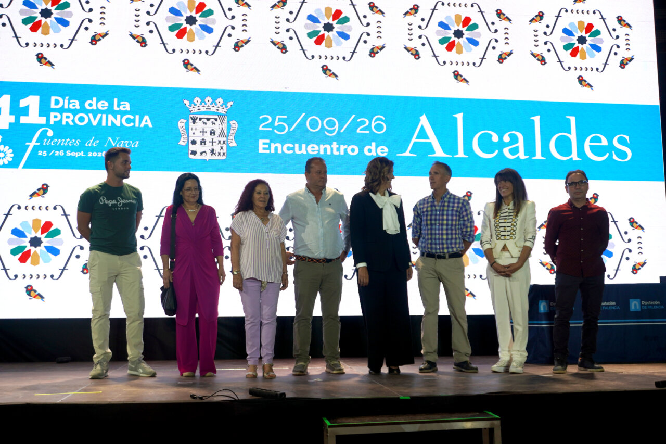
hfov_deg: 51.3
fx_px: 694
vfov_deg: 35.5
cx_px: 333
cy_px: 222
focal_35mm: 38
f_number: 4.5
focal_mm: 25
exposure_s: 1/160
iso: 100
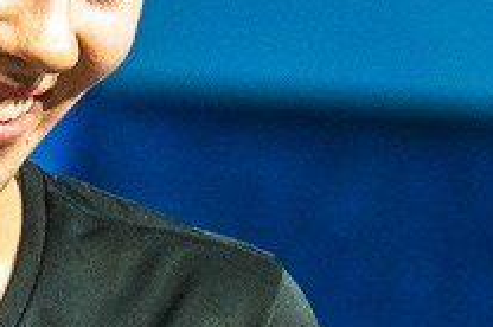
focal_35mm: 647
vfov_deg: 2.1
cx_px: -576
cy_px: 511
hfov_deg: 3.2
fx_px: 8847
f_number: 3.2
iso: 1600
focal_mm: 70
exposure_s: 1/1000
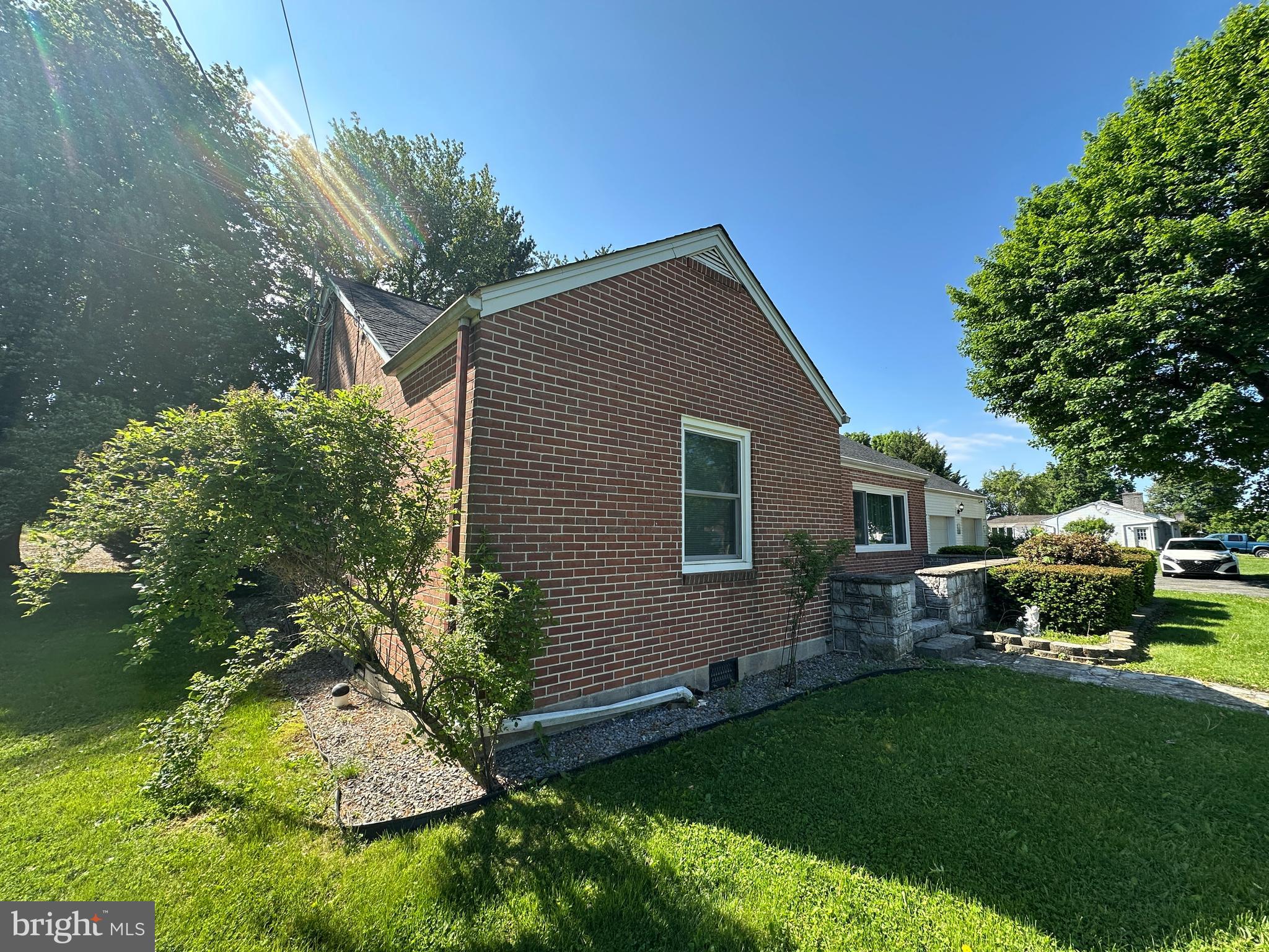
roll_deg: -0.7
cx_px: 634
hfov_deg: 102.1
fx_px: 513
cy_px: 476
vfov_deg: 85.7
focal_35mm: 14
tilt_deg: +6.7
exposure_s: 1/467
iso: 40
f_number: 2.2
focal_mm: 2.22
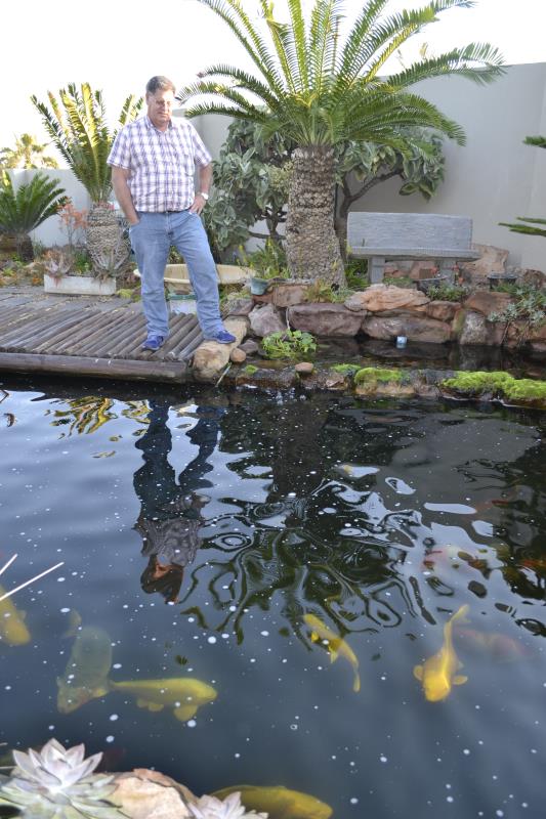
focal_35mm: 27
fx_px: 614
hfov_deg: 47.9
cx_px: 273
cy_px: 410
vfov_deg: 67.4
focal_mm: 18
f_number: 4
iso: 220
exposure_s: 1/125
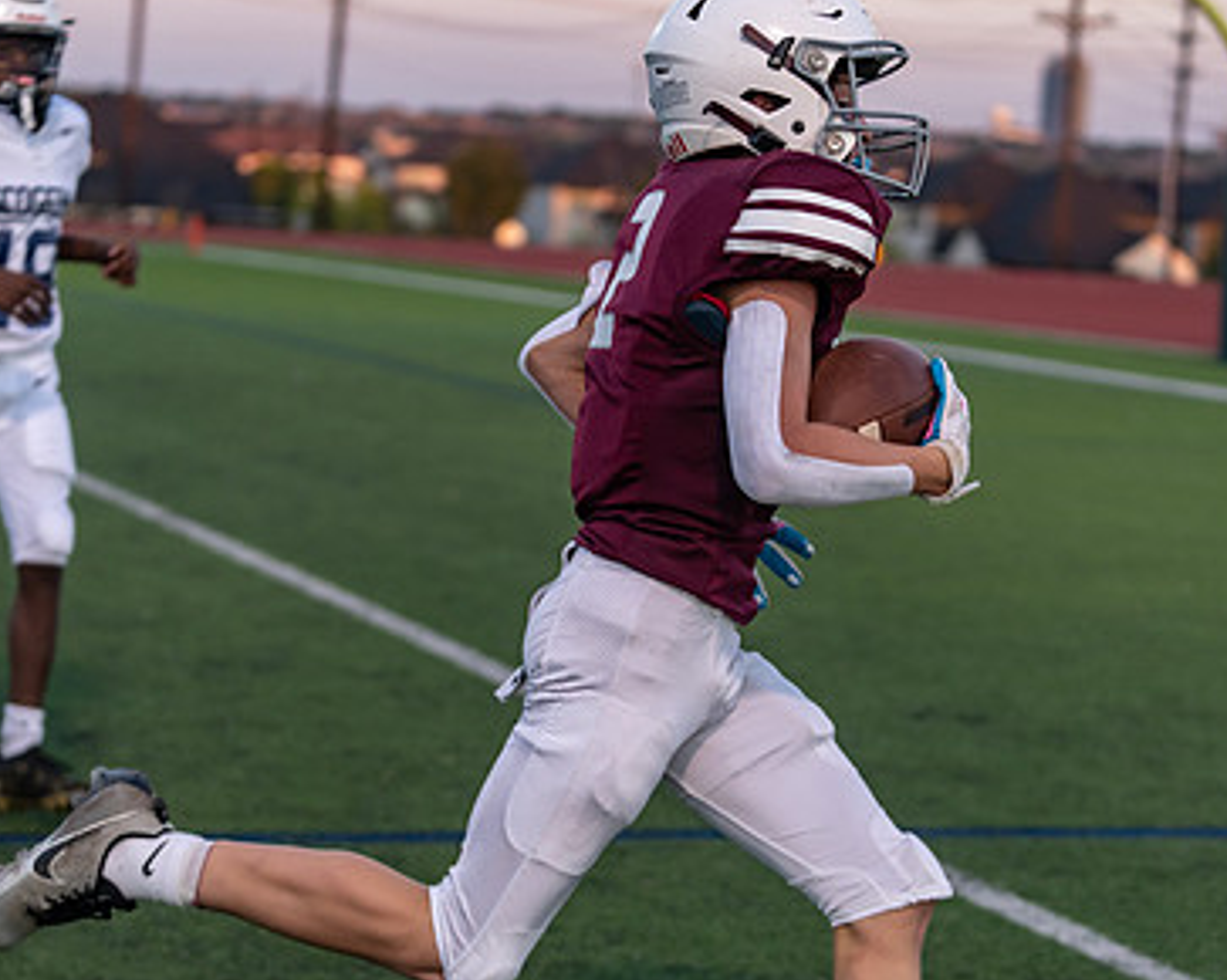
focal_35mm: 105
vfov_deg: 14.7
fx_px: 3811
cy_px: 559
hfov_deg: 18.3
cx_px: 602
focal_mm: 70
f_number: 2.8
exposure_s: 1/1250
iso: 640
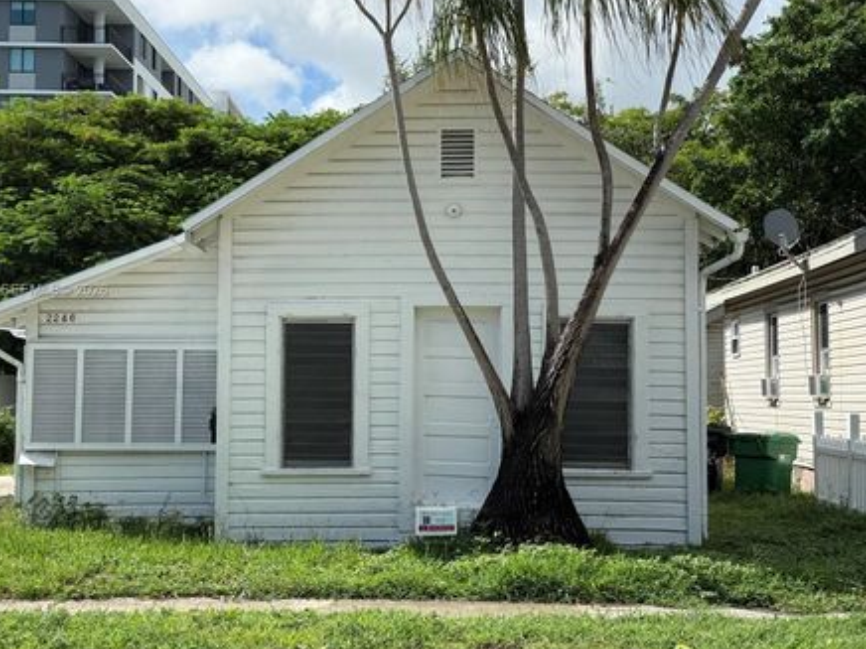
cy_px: 291
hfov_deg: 34.9
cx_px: 411
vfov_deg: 26.5
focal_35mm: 55
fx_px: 1376
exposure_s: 1/6024
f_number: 1.78
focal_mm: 6.76
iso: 80
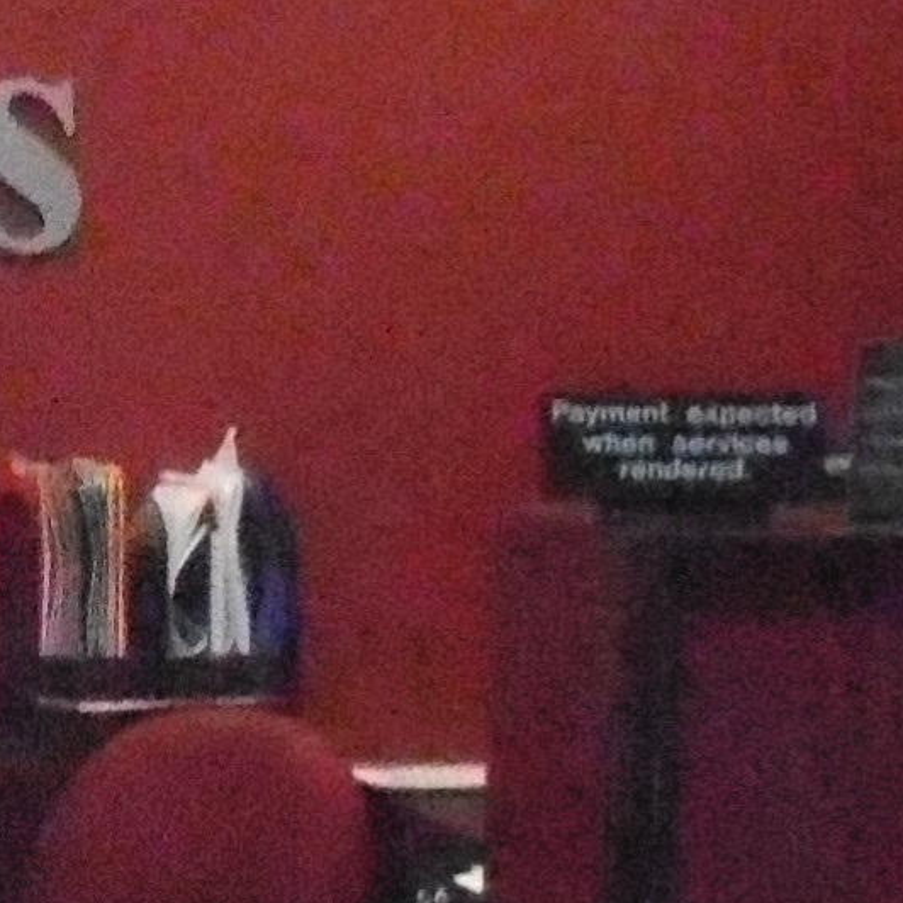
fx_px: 5047
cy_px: 1125
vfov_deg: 10.0
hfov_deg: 10.2
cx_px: 66
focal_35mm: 171
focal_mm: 4.2
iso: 1600
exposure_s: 1/400
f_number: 3
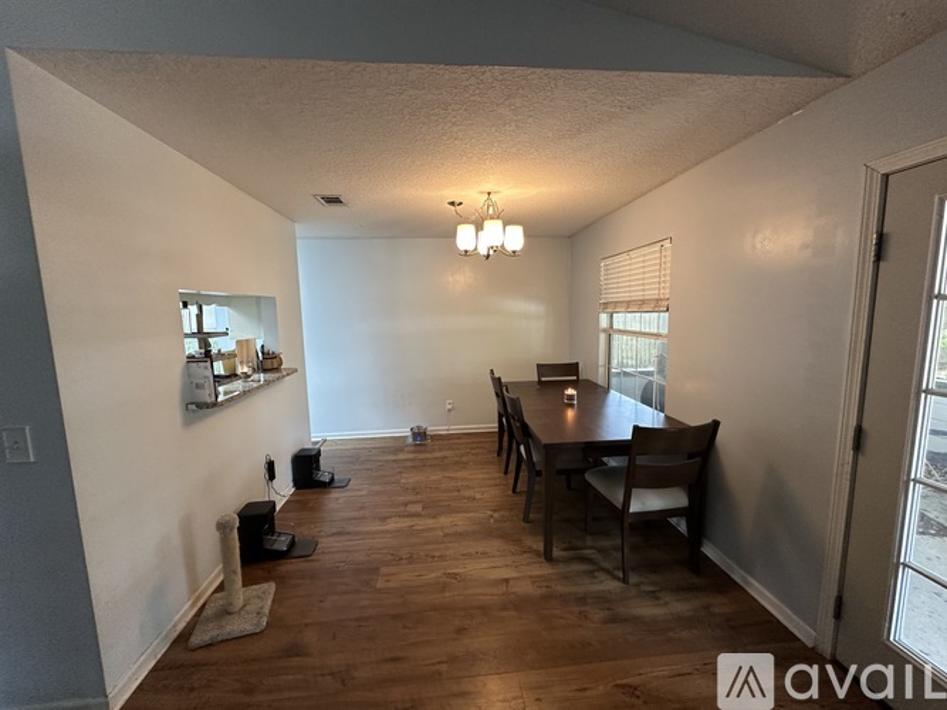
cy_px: 355
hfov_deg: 102.1
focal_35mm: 14
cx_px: 474
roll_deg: +0.6
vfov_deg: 85.7
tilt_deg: -6.8
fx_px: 383
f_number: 2.2
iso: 200
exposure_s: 1/60
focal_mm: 2.22
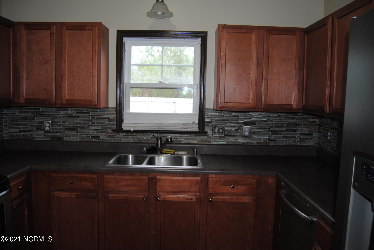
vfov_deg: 48.0
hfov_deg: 67.3
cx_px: 187
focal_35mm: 27
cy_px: 125
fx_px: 281
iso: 200
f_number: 3.5
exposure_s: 1/60
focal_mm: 18
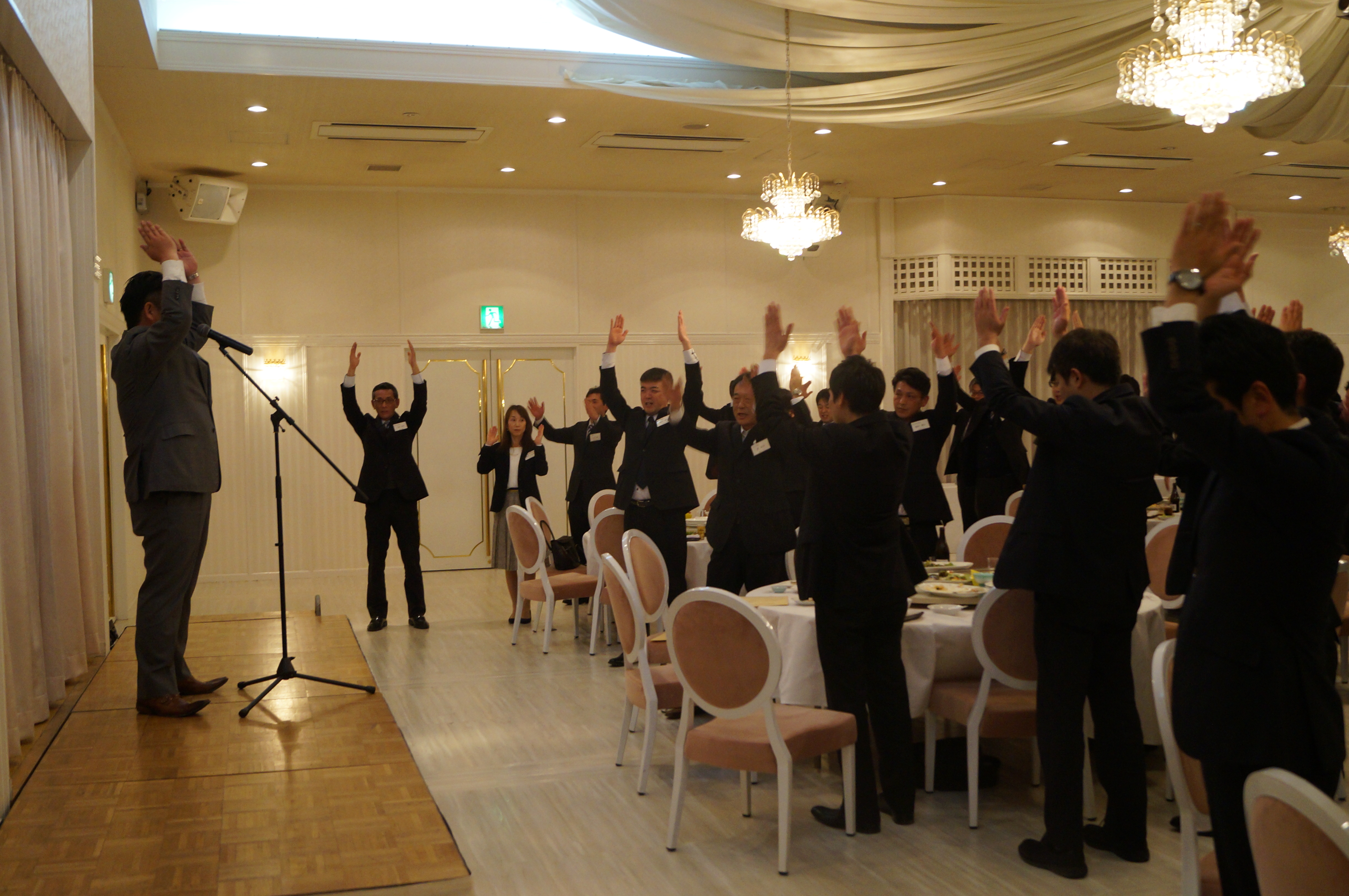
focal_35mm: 36
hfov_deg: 53.2
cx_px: 674
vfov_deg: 36.8
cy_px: 448
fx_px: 1348
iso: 1000
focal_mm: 24
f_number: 4
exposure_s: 1/60
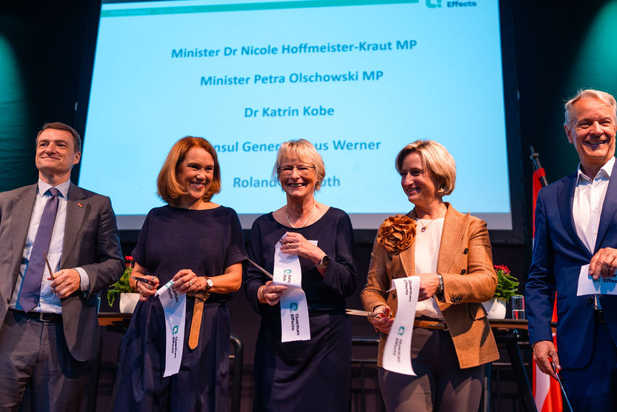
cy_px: 160
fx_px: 737
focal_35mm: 43
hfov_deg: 45.4
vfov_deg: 31.1
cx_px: 308
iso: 320
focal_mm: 35
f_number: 2
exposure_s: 1/160
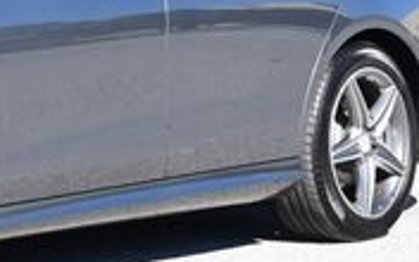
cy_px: -79
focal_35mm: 193
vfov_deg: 6.7
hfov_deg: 10.5
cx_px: -186
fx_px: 2204
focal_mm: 26
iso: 200
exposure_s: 1/250
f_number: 8
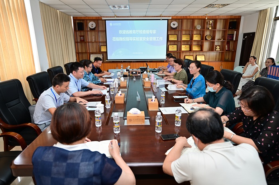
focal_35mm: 22
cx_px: 140
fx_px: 167
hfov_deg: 79.9
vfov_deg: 58.3
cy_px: 92
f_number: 2.8
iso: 400
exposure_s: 1/160
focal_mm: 21.5
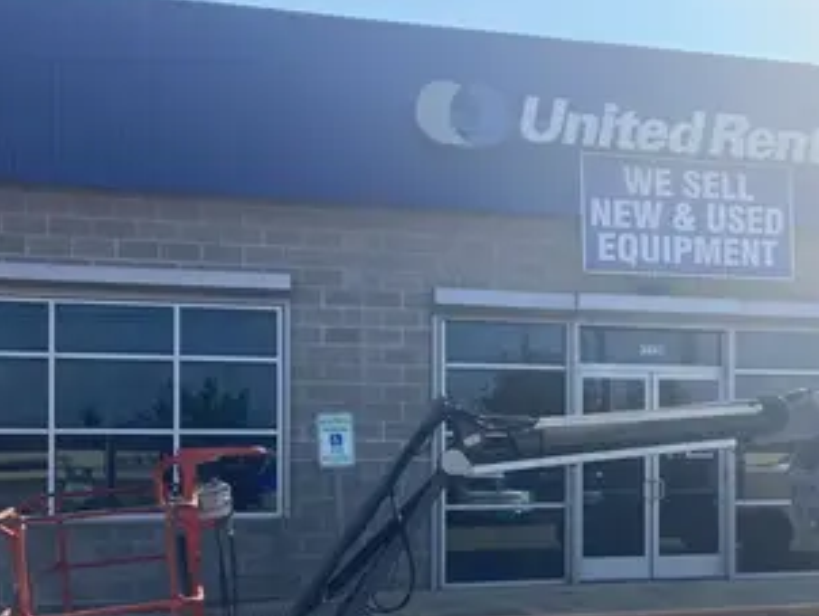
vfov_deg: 28.2
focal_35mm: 51
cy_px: 460
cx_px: 656
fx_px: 1208
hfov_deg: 36.2
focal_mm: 3.99
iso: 20
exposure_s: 1/1869
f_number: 1.8
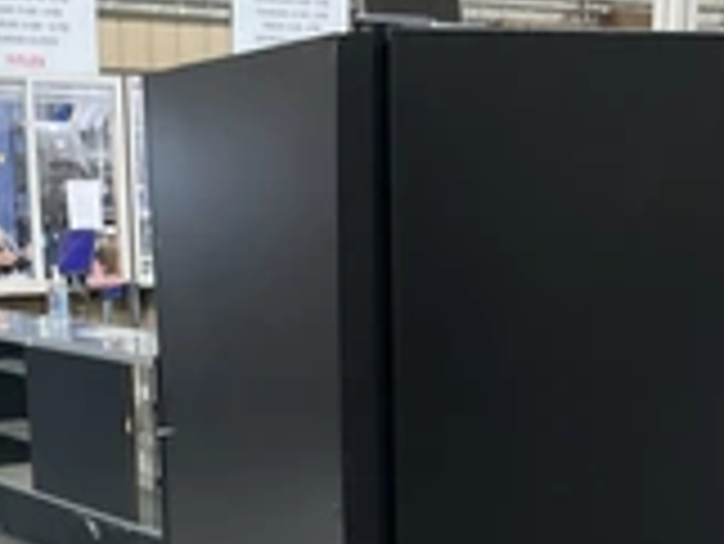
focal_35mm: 72
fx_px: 1507
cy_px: 602
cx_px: 337
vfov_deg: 19.6
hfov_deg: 27.0
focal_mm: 3
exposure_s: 1/30
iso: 320
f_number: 1.8
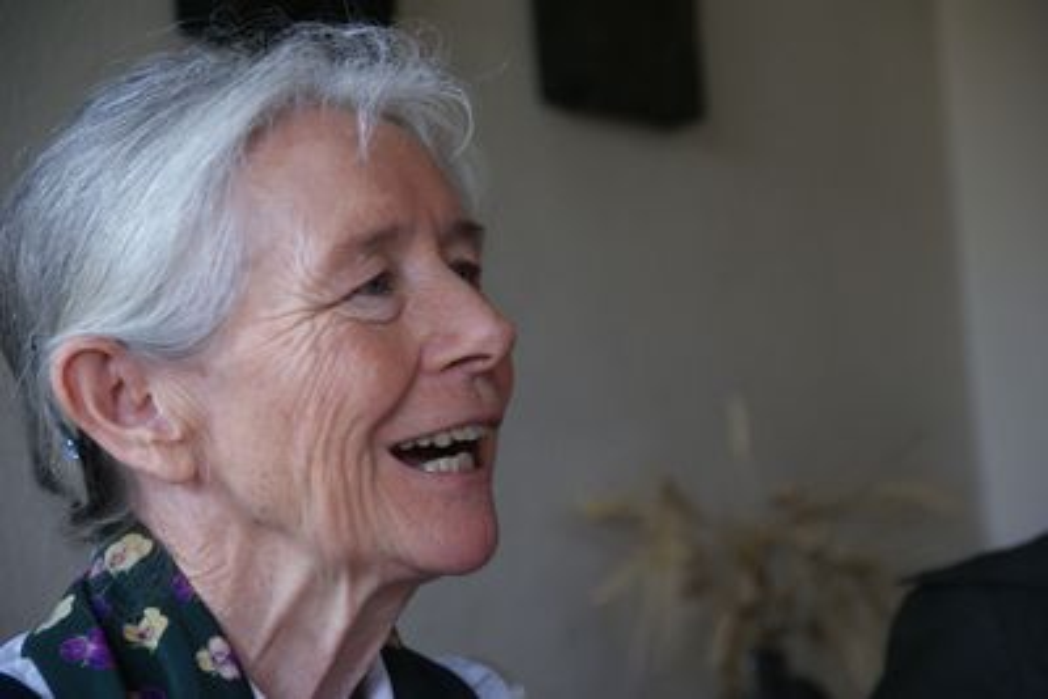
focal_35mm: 150
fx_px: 4368
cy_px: 350
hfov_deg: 13.7
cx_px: 524
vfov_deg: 9.2
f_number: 5.6
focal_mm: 100
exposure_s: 1/60
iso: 400
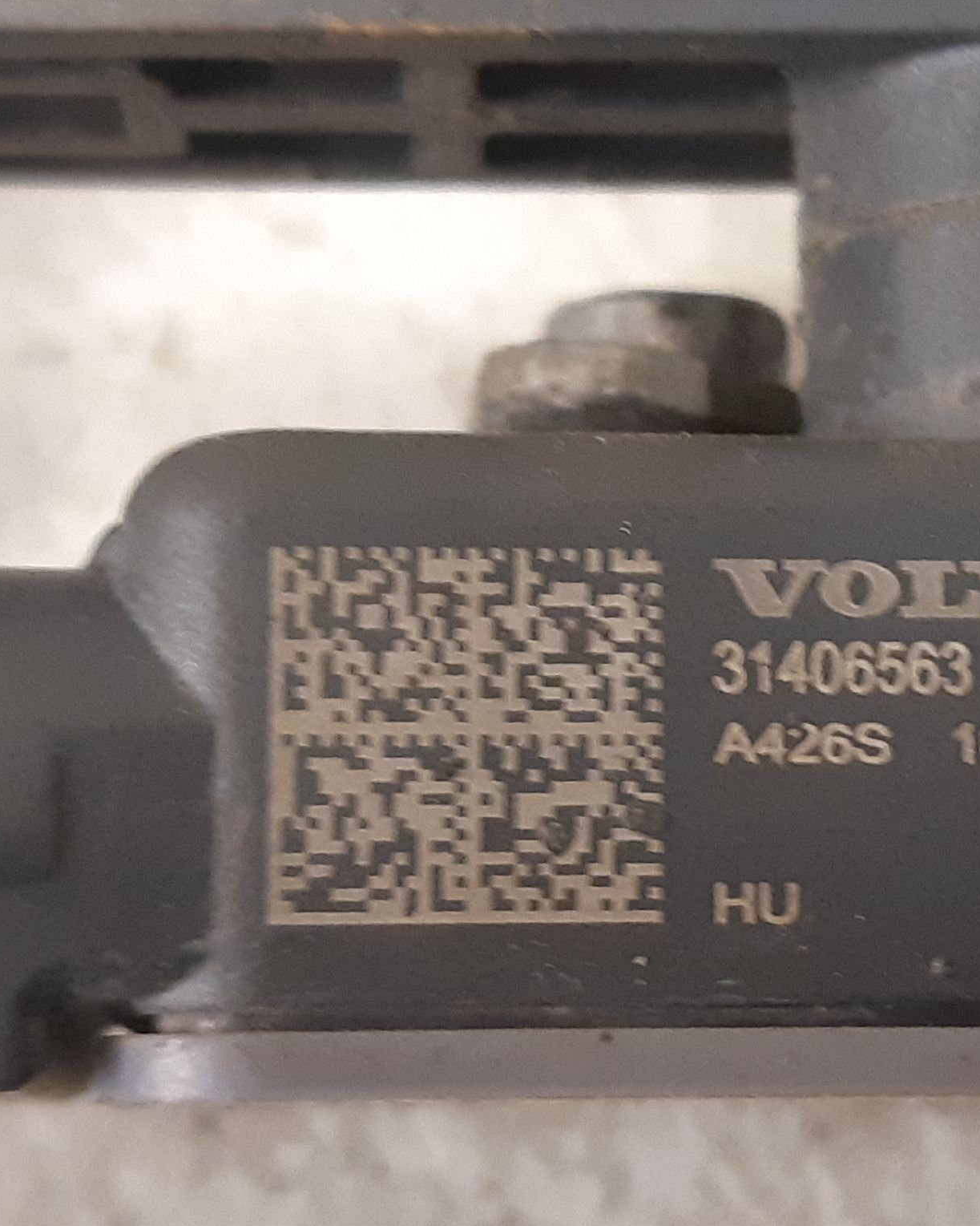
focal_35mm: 34
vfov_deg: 52.8
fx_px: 1233
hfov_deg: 42.2
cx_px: 720
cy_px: 612
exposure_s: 1/25
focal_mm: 3.93
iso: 320
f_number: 1.7
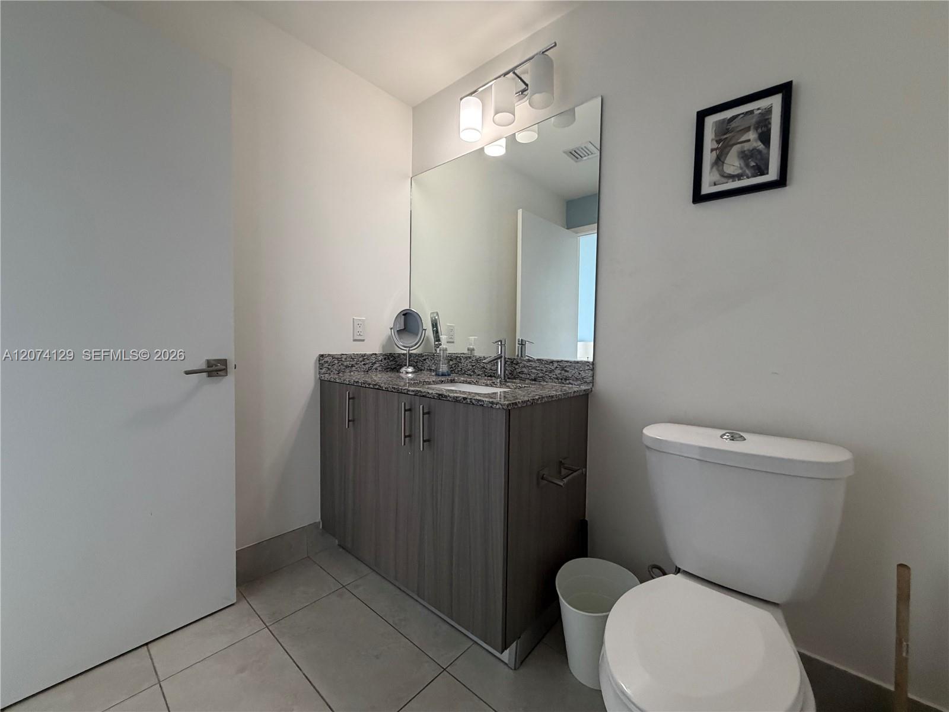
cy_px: 356
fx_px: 384
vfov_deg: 85.7
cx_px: 474
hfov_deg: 102.1
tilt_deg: -1.6
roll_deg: -1.4
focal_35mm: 14
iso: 320
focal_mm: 2.22
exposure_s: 1/68
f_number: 2.2
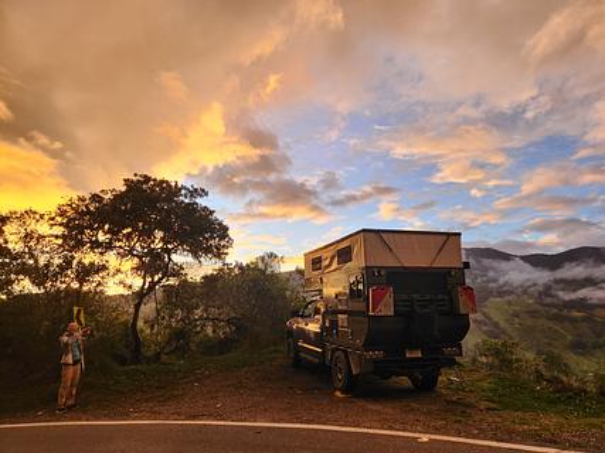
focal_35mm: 23
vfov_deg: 58.9
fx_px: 402
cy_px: 226
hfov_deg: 73.9
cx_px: 302
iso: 32
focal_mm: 5.4
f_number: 1.8
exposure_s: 1/180
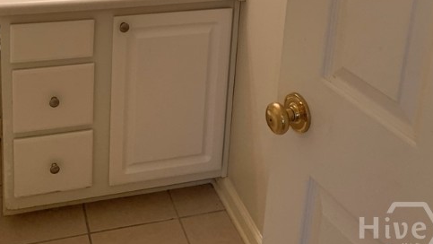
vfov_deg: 23.8
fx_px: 517
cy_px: -63
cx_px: 194
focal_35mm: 45
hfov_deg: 45.4
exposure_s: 1/60
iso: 100
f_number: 1.8
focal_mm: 4.25
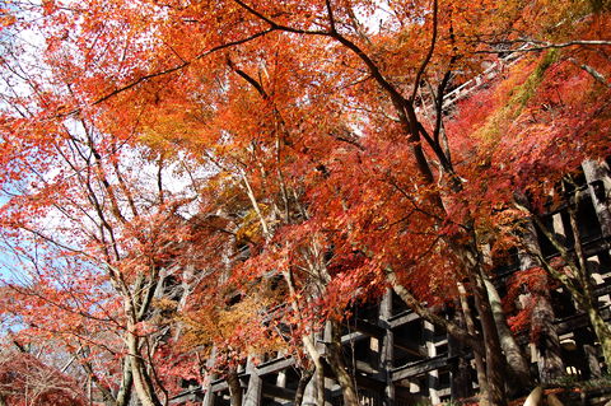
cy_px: 203
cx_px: 306
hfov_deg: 62.0
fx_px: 509
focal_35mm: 30
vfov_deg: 43.5
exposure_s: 1/200
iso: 200
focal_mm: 20
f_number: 7.1
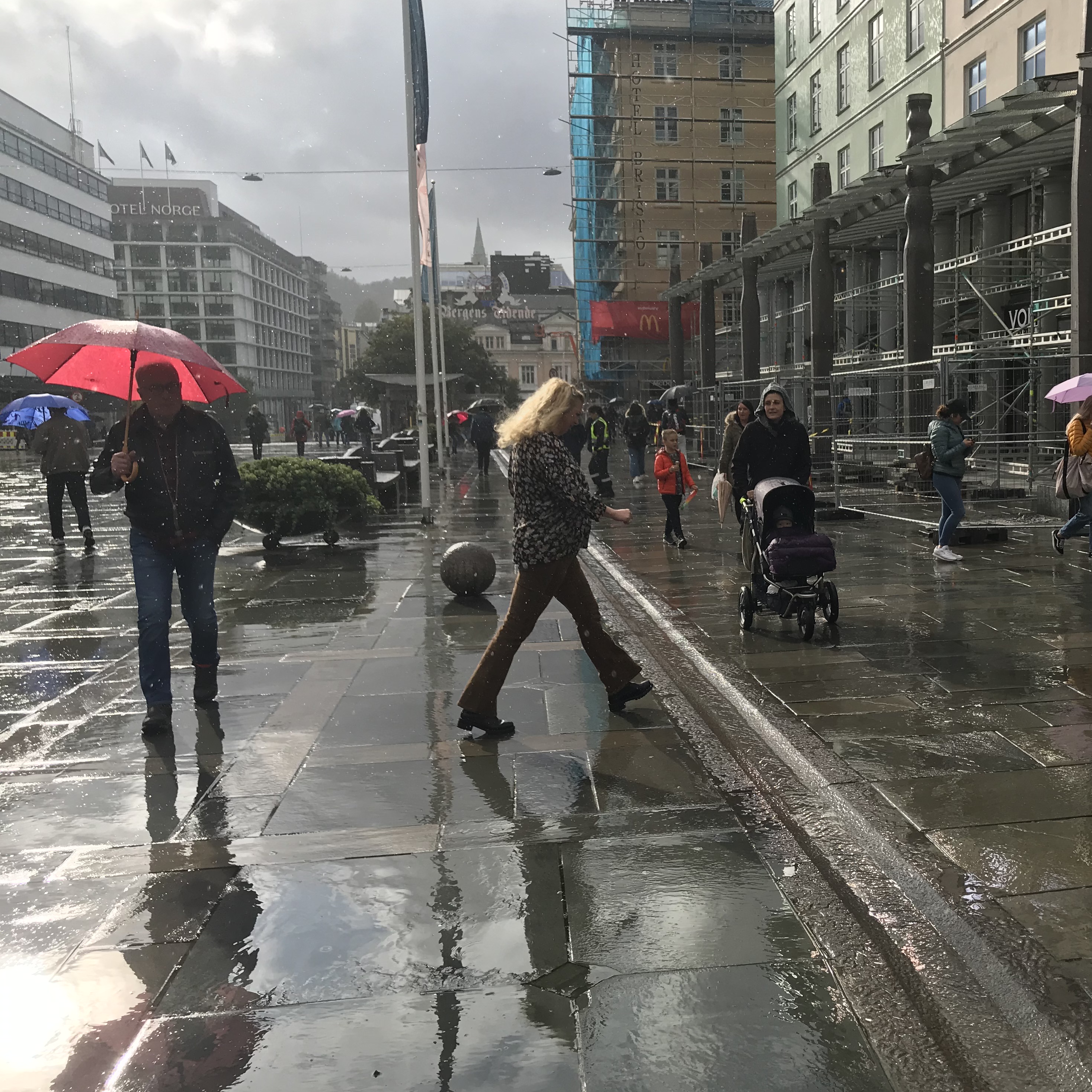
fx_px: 1213
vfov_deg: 48.4
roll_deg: +2.0
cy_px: 541
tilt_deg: -3.8
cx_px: 750
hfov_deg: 47.5
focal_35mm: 34
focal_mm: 3.99
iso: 20
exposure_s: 1/1953
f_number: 1.8
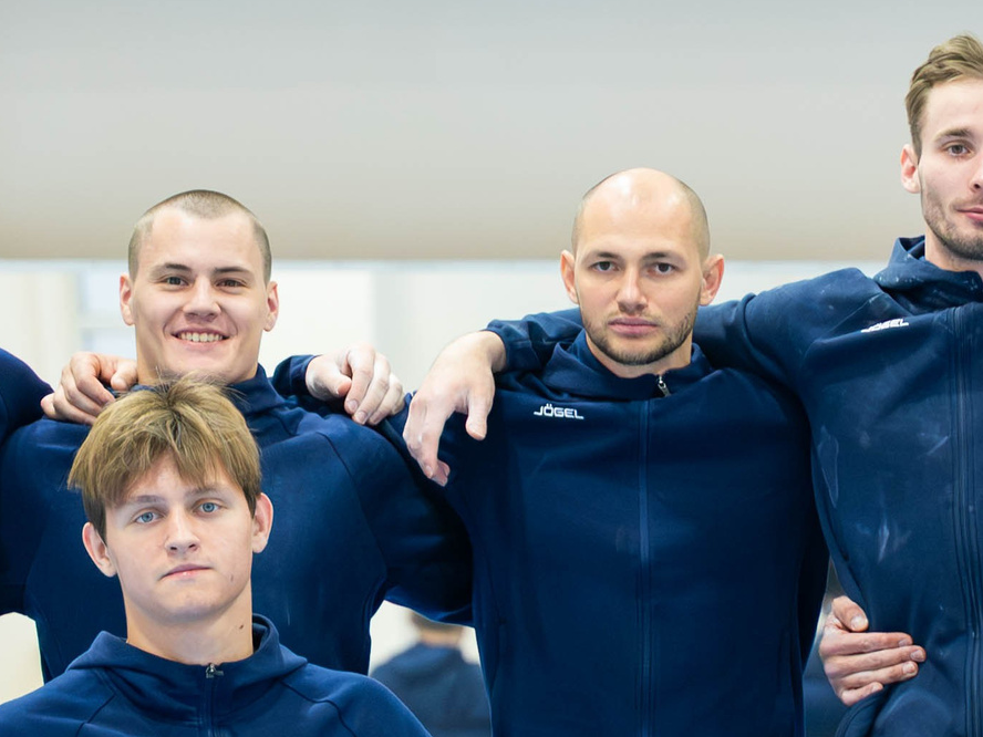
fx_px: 8264
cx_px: 1006
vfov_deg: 5.1
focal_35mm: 291
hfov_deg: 6.8
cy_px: 870
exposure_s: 1/800
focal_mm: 70
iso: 5000
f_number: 3.2
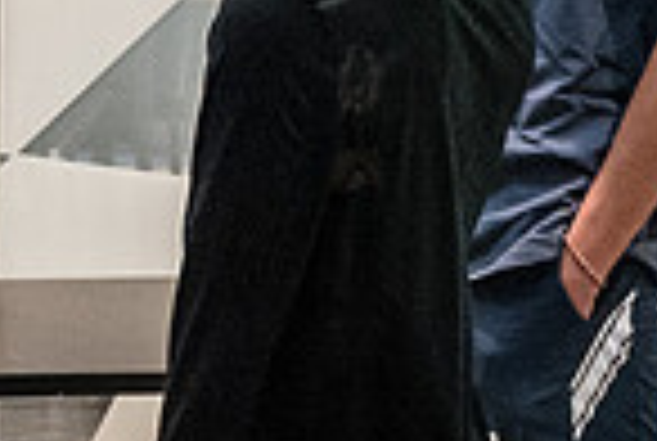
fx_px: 2835
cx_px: -287
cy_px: 76
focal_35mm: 155
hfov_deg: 12.6
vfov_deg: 8.9
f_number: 3.5
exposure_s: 1/250
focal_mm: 24
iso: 6400
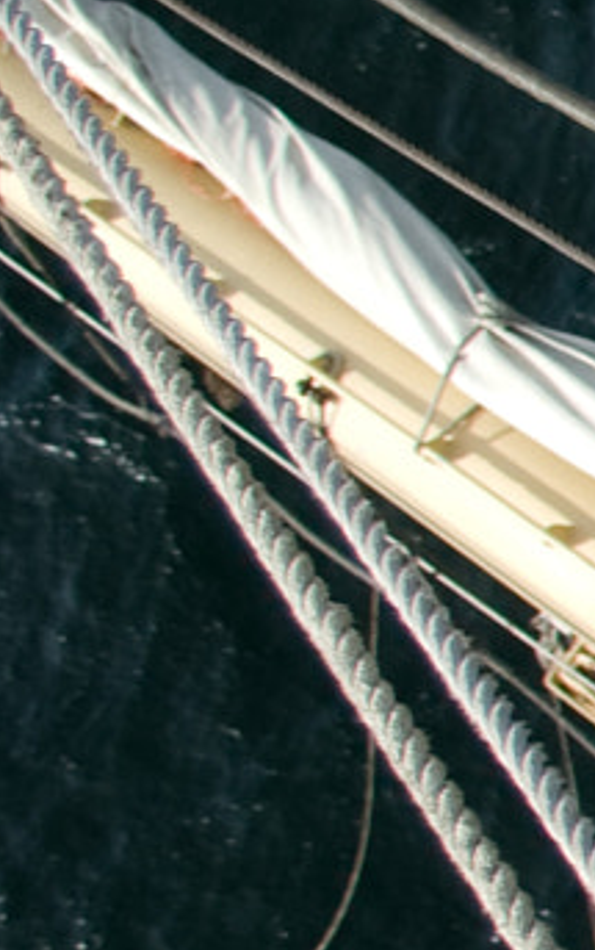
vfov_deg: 10.1
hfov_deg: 5.2
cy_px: 857
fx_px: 5359
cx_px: 2767
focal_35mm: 207
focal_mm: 23.13
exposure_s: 1/320
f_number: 6.3
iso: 200
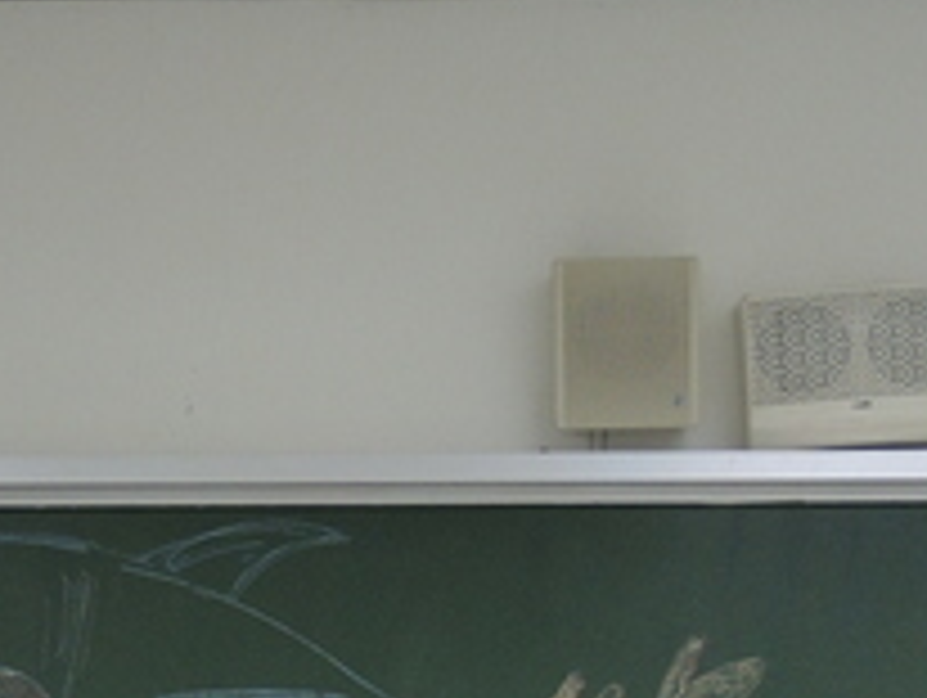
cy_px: 939
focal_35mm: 112
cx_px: 374
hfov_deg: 17.5
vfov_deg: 12.8
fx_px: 3003
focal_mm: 7
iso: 400
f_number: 2
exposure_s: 1/80
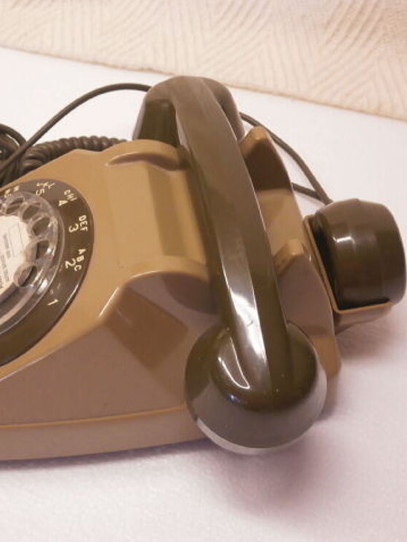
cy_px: 271
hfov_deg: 23.2
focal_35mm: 63
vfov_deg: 30.7
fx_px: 987
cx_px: 126
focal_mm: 8.3
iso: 200
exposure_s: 1/30
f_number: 3.4
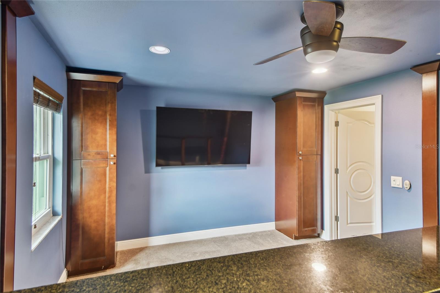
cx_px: 220
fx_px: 257
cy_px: 146
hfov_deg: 81.2
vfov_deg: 59.5
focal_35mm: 21
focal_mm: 14
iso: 100
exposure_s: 1
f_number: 7.1
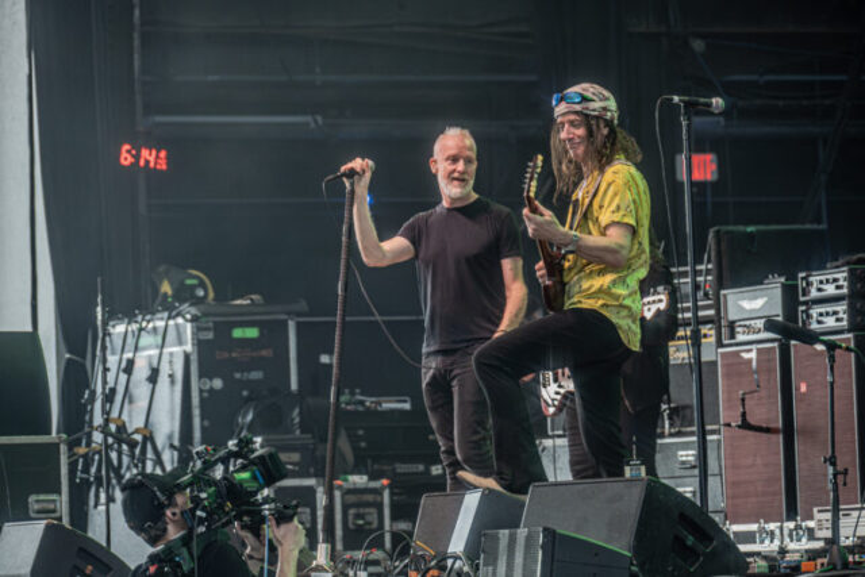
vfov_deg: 5.7
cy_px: 288
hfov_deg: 8.6
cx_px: 432
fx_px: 5768
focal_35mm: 240
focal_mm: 240
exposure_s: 1/100
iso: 2000
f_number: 8
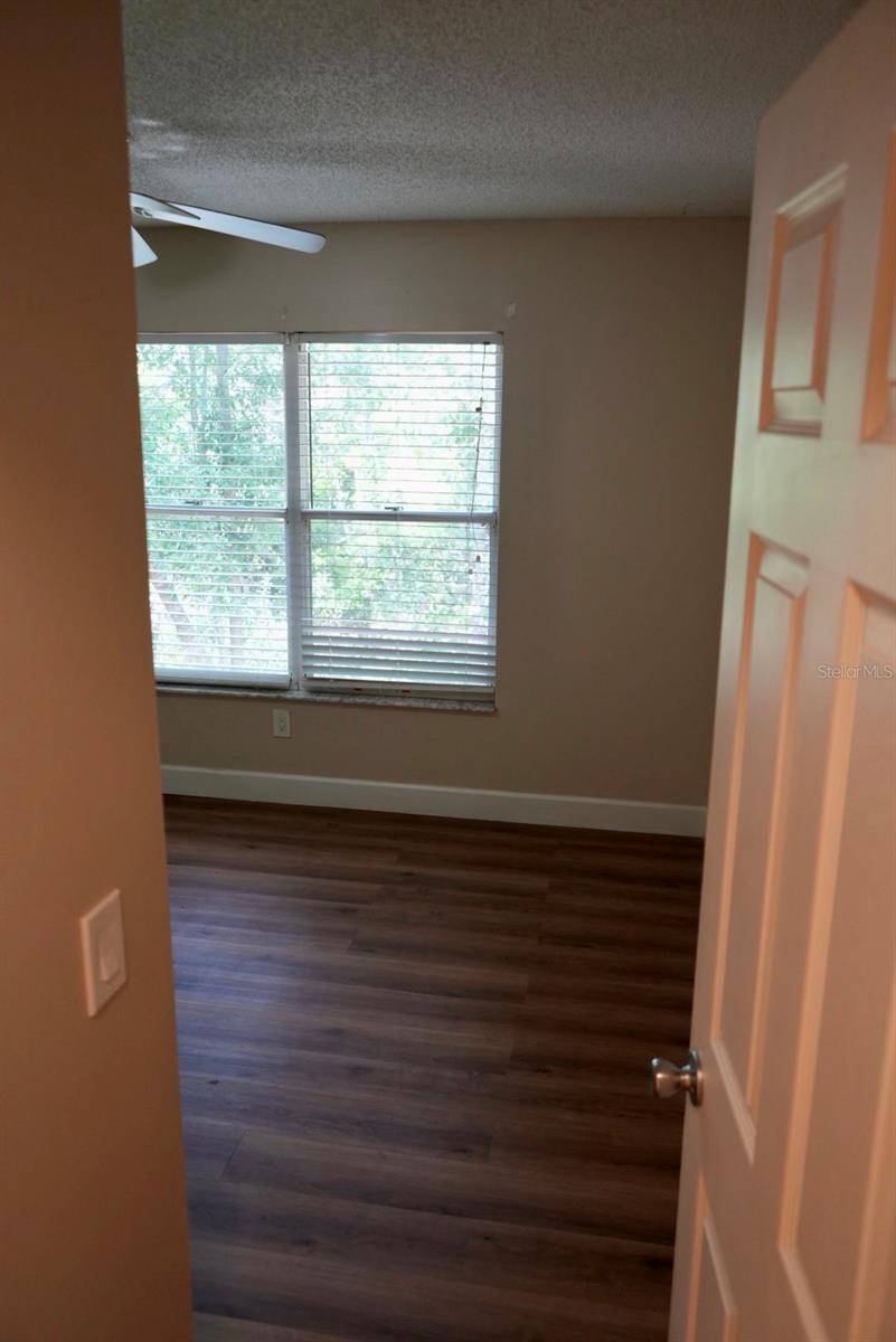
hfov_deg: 46.4
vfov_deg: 65.5
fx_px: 1044
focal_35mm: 28
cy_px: 671
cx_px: 448
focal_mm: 28
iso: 1600
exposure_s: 1/160
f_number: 3.5
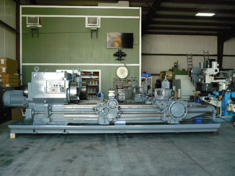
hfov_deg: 52.6
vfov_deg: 40.7
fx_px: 238
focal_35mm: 35
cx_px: 118
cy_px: 88
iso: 320
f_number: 2.8
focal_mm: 5.8
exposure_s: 1/125
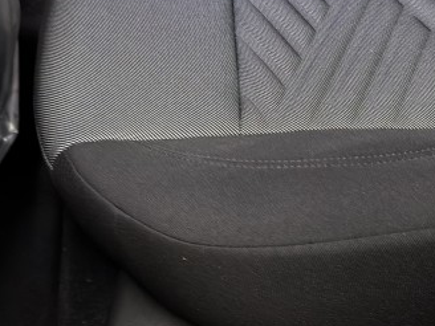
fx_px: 942
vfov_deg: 18.5
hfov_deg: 25.8
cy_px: -73
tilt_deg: -34.6
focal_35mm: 75
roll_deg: +14.1
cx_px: 305
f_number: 1.78
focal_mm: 6.76
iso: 800
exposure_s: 1/20
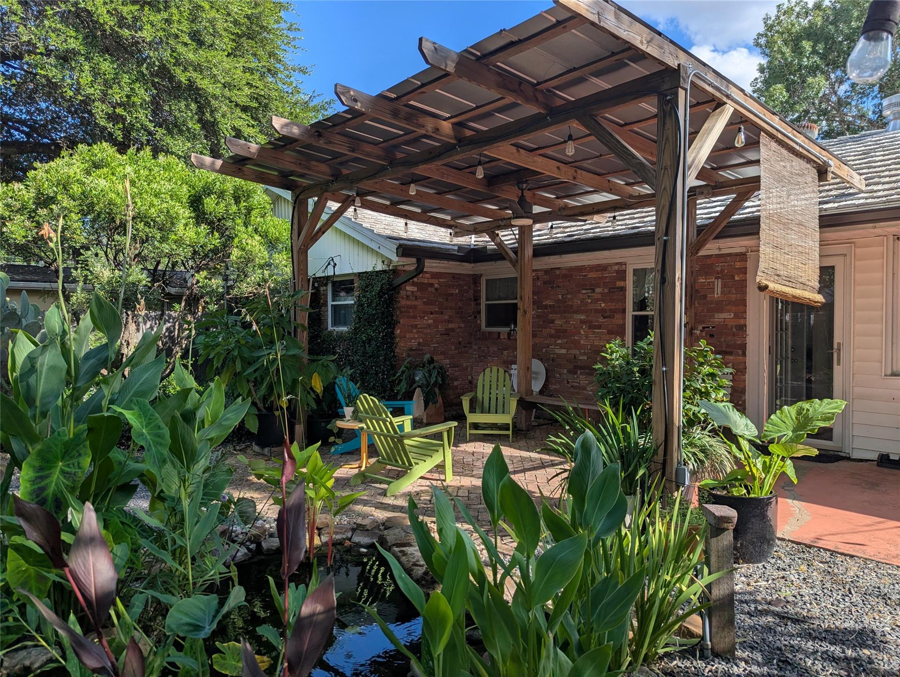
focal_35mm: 24
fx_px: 625
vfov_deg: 56.9
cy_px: 338
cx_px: 450
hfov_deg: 71.5
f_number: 1.85
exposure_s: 1/1451
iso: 48
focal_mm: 6.81
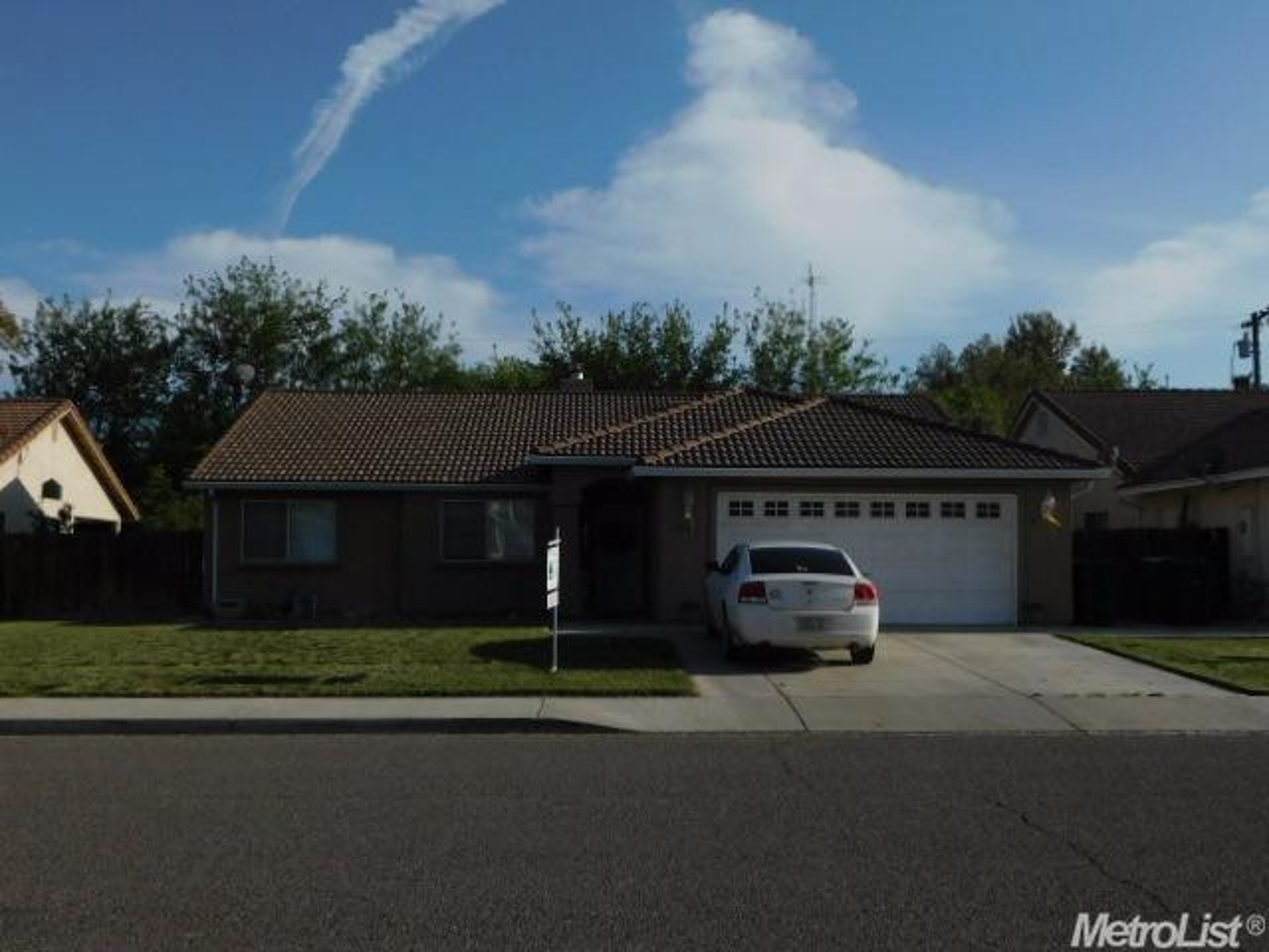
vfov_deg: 39.7
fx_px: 1320
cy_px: 476
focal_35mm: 36
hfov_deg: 51.4
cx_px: 634
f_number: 7
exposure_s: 1/800
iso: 125
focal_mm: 6.3
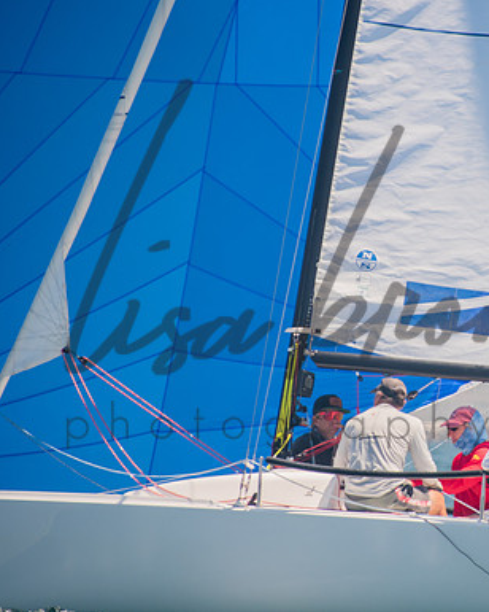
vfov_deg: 4.0
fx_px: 8792
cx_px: 419
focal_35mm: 486
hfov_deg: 3.2
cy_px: 306
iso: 400
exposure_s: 1/640
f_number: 5.6
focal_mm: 220
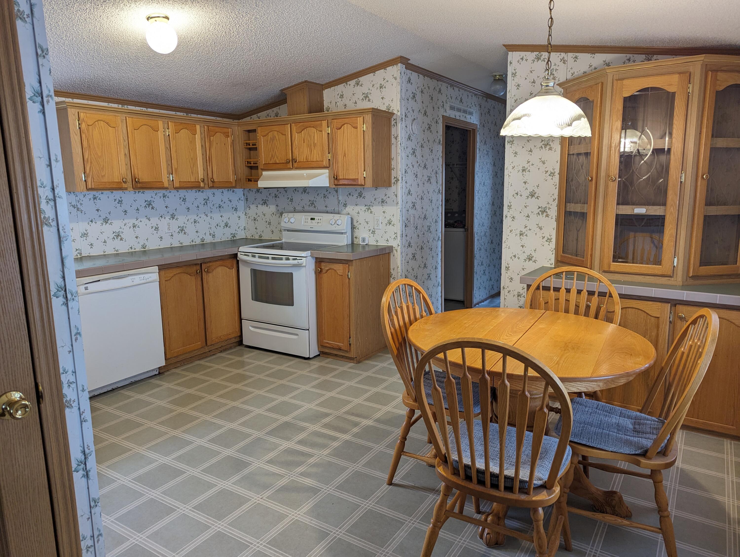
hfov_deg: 71.5
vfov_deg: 56.9
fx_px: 514
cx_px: 370
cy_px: 278
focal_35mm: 24
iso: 49
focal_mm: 6.81
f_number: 1.85
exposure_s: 1/24
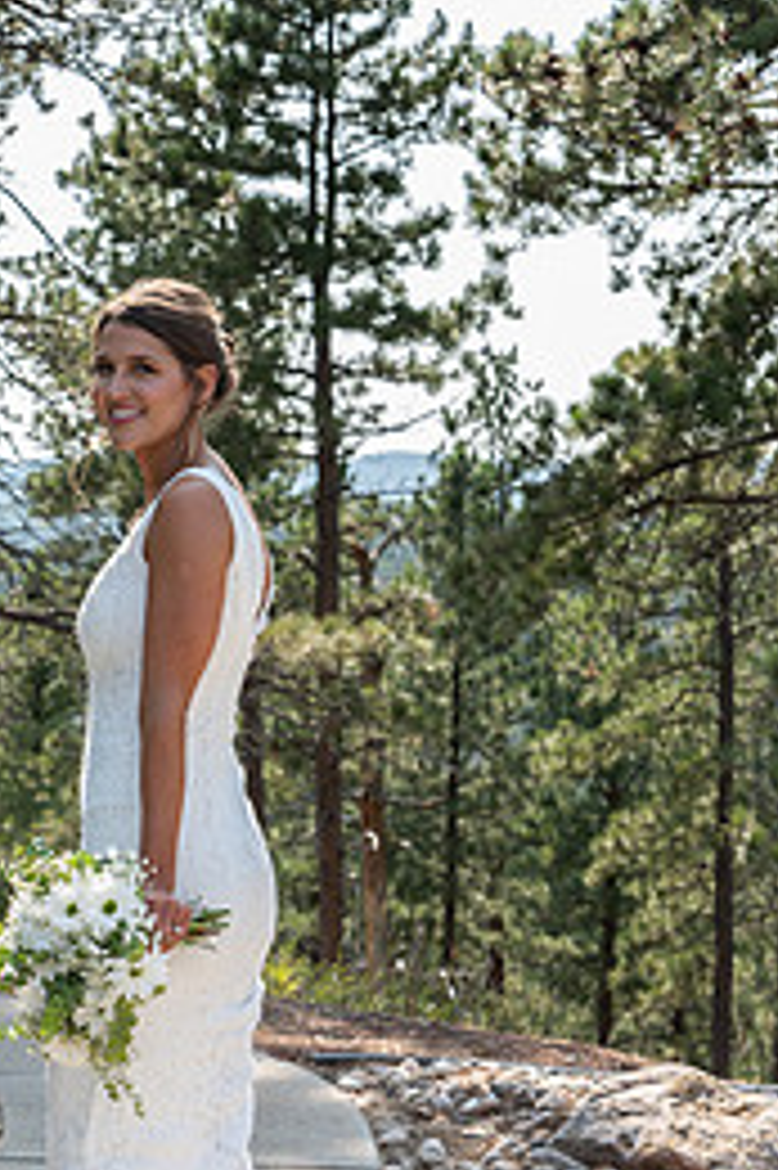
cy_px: 639
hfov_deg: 16.3
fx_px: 2694
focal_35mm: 83
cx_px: 126
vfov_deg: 24.5
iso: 80
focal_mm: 48
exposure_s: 1/160
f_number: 4.5
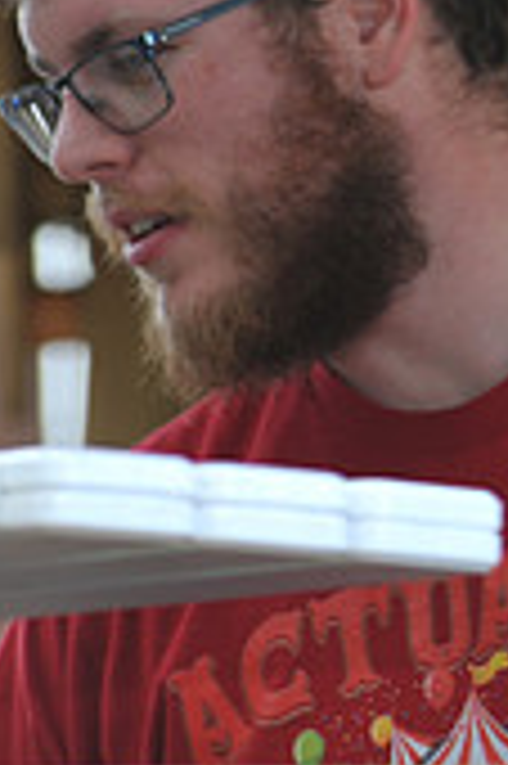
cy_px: 212
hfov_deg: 2.2
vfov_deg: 3.3
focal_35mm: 631
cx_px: 1254
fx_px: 13382
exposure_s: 1/80
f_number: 6.3
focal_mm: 185
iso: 250
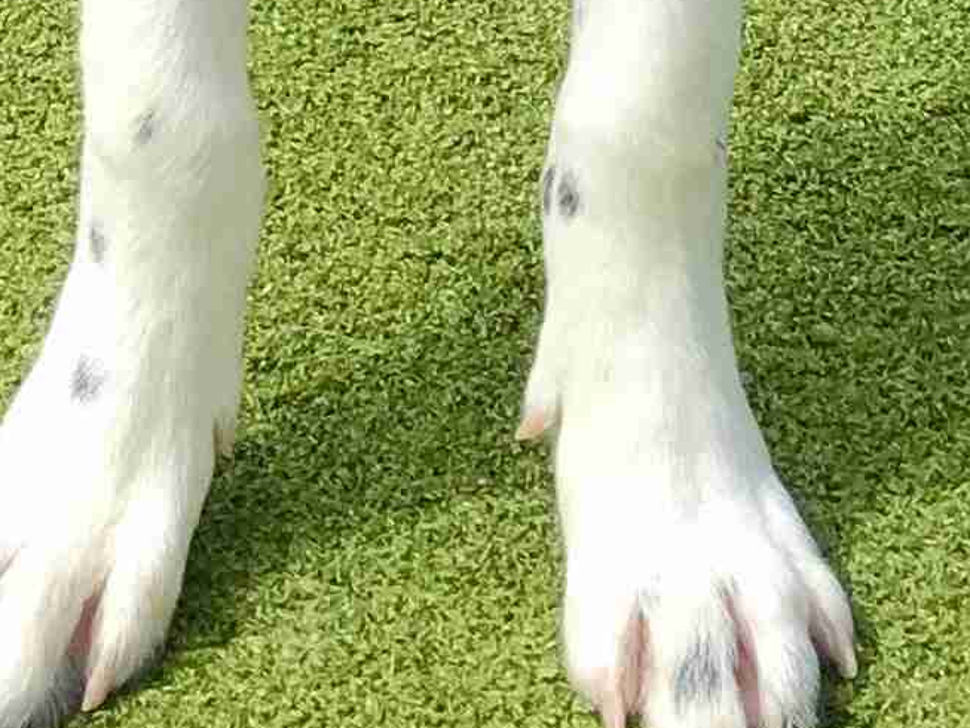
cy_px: -1365
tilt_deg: -18.1
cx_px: 520
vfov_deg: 7.4
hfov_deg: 11.0
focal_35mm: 179
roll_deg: -1.0
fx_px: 5017
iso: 25
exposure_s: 1/827
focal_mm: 4.15
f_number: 2.2
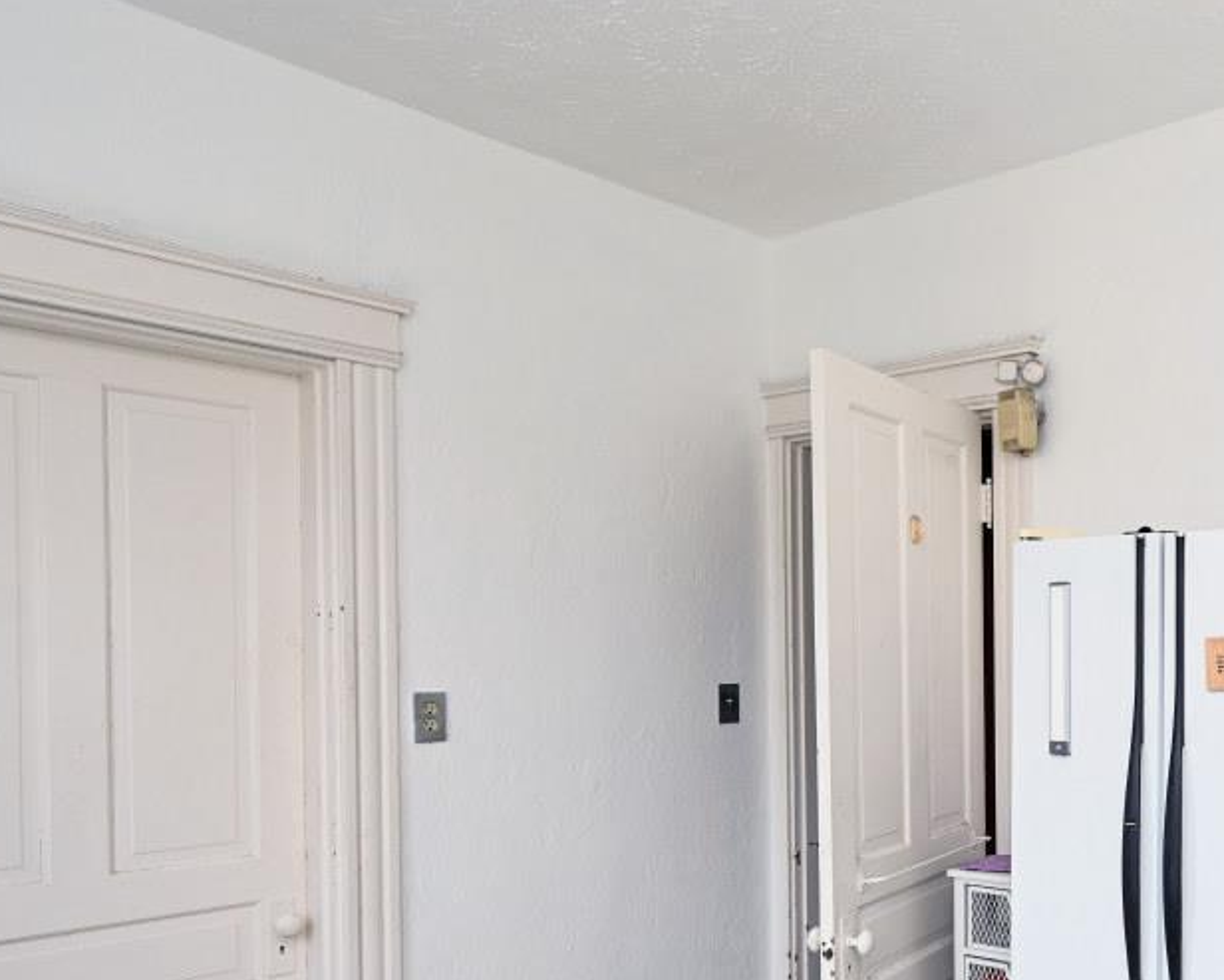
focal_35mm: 32
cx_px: 1083
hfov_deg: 50.0
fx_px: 1159
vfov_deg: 45.1
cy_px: 656
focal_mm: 14
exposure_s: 1/125
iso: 200
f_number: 5.6
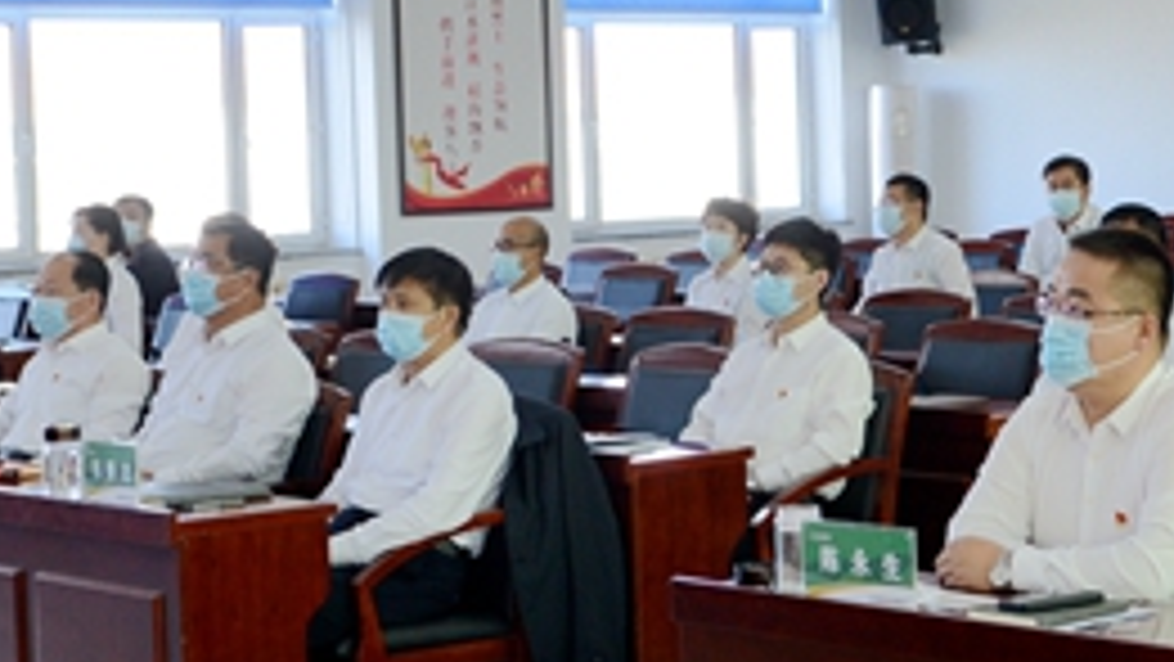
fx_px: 2896
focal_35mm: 93
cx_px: 945
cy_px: 266
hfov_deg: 22.6
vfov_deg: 13.0
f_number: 5
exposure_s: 1/100
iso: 500
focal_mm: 29
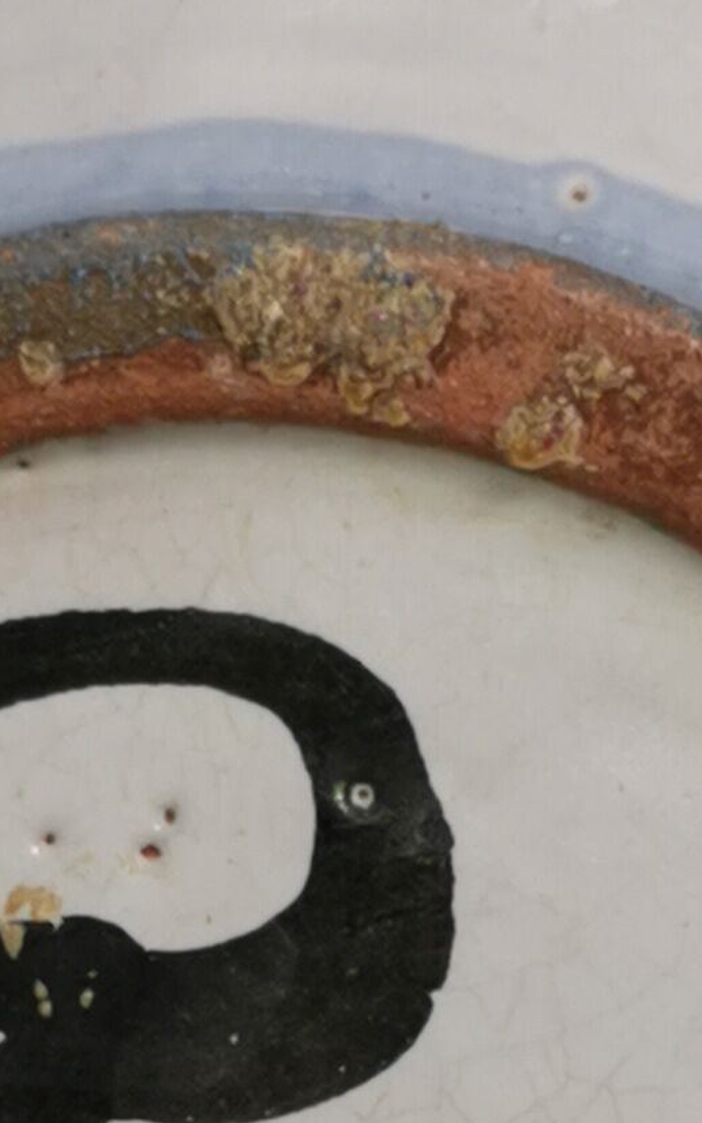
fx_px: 6612
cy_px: 1412
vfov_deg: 9.6
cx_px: 444
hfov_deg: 6.1
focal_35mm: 216
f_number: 1.8
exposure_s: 1/441
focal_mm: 5.58
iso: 50
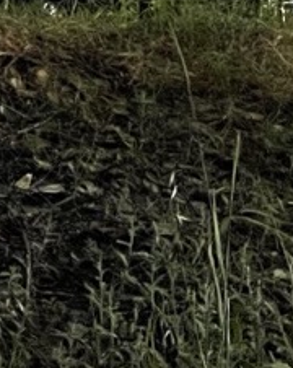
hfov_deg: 4.1
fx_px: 3913
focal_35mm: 360
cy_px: -544
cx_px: -796
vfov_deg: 5.2
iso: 25
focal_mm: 6
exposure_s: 1/727
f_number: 2
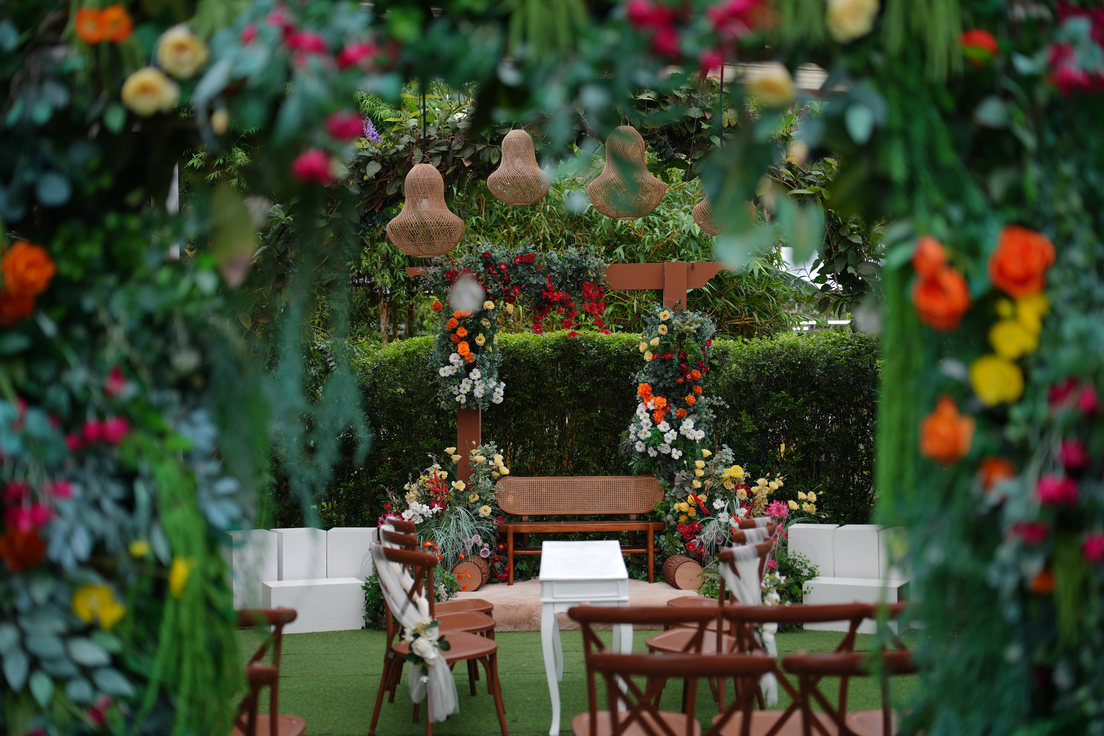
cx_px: 552
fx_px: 1533
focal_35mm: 50
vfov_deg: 27.0
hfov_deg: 39.6
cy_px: 368
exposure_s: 1/160
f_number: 1.8
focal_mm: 50
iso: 80
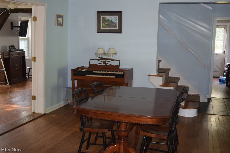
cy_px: 76
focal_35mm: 45
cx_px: 115
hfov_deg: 43.6
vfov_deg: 29.9
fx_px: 287
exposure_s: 1/60
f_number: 4.2
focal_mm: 30
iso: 1800
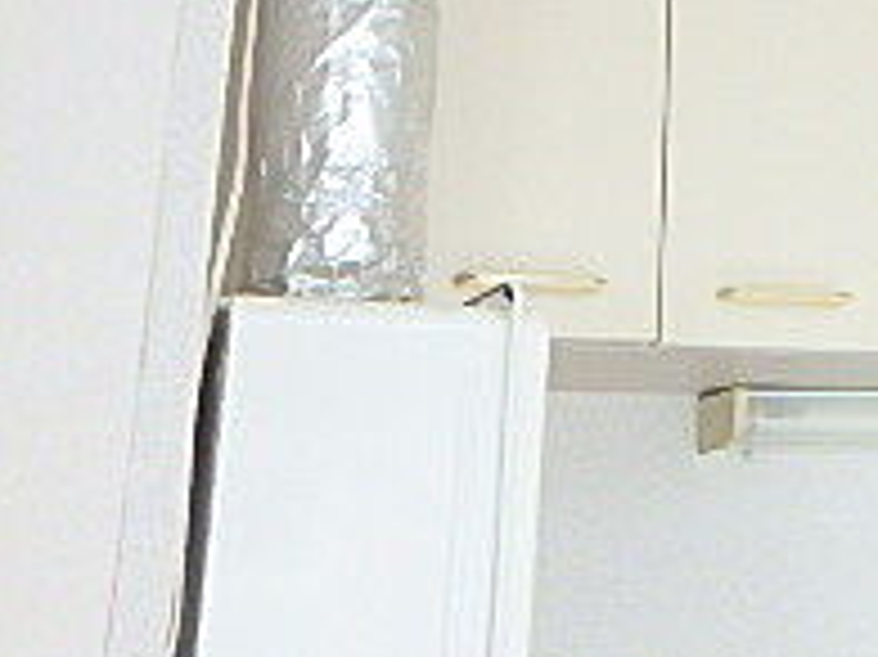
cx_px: 1220
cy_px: 72
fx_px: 1749
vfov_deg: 20.9
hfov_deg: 23.8
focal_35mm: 69
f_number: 3.5
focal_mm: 3.7
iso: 500
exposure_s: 1/30
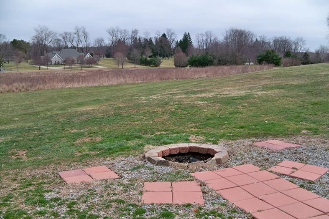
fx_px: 338
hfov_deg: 51.9
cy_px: 108
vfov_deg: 36.0
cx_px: 166
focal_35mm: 37
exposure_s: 1/1000
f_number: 3.5
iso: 64
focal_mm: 6.2
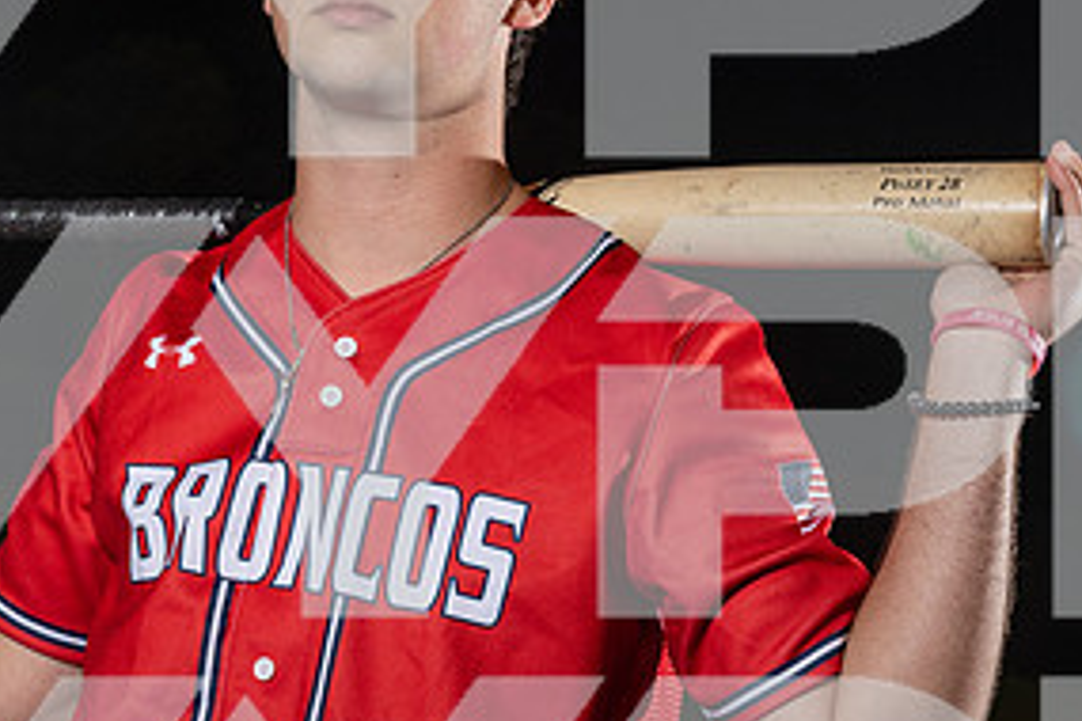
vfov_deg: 12.2
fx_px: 3366
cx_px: 524
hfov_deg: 18.3
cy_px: 419
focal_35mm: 112
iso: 200
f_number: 8
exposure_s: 1/125
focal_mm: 55
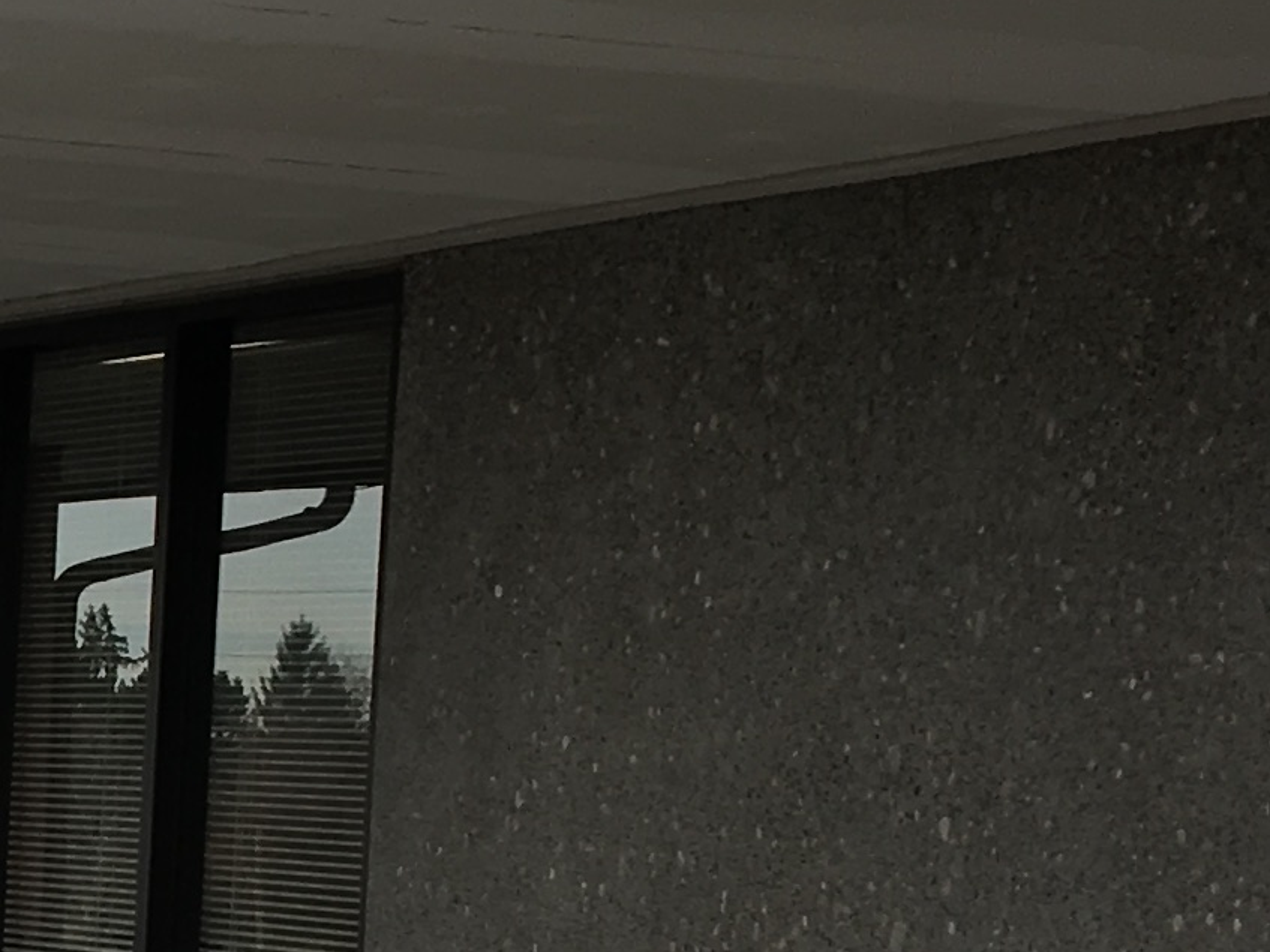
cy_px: 1135
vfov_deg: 10.6
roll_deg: -3.7
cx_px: -408
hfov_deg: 13.7
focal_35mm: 138
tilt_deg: -4.5
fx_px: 5062
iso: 25
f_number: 2.2
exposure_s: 1/516
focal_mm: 4.15
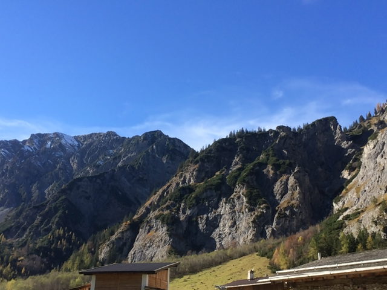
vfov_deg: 48.2
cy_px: 145
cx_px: 194
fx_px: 324
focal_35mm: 29
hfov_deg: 61.7
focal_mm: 4.15
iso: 32
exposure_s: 1/993
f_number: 2.2
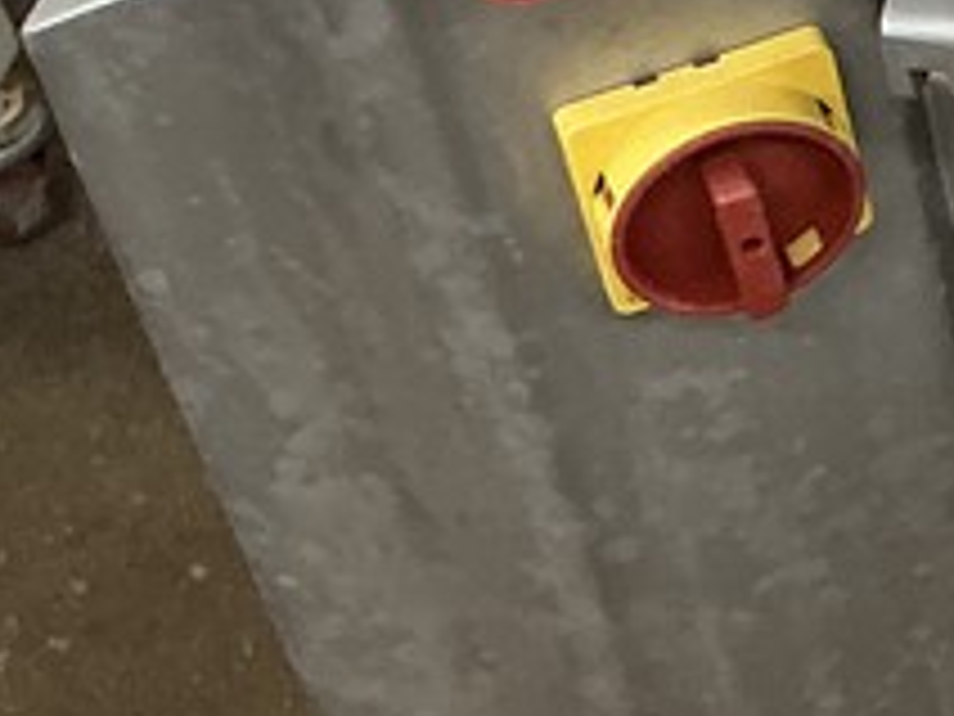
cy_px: -122
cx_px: 1962
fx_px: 3721
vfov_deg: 10.8
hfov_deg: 12.6
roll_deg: -2.3
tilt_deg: -40.9
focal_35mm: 135
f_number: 1.8
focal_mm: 3
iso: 100
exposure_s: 1/60
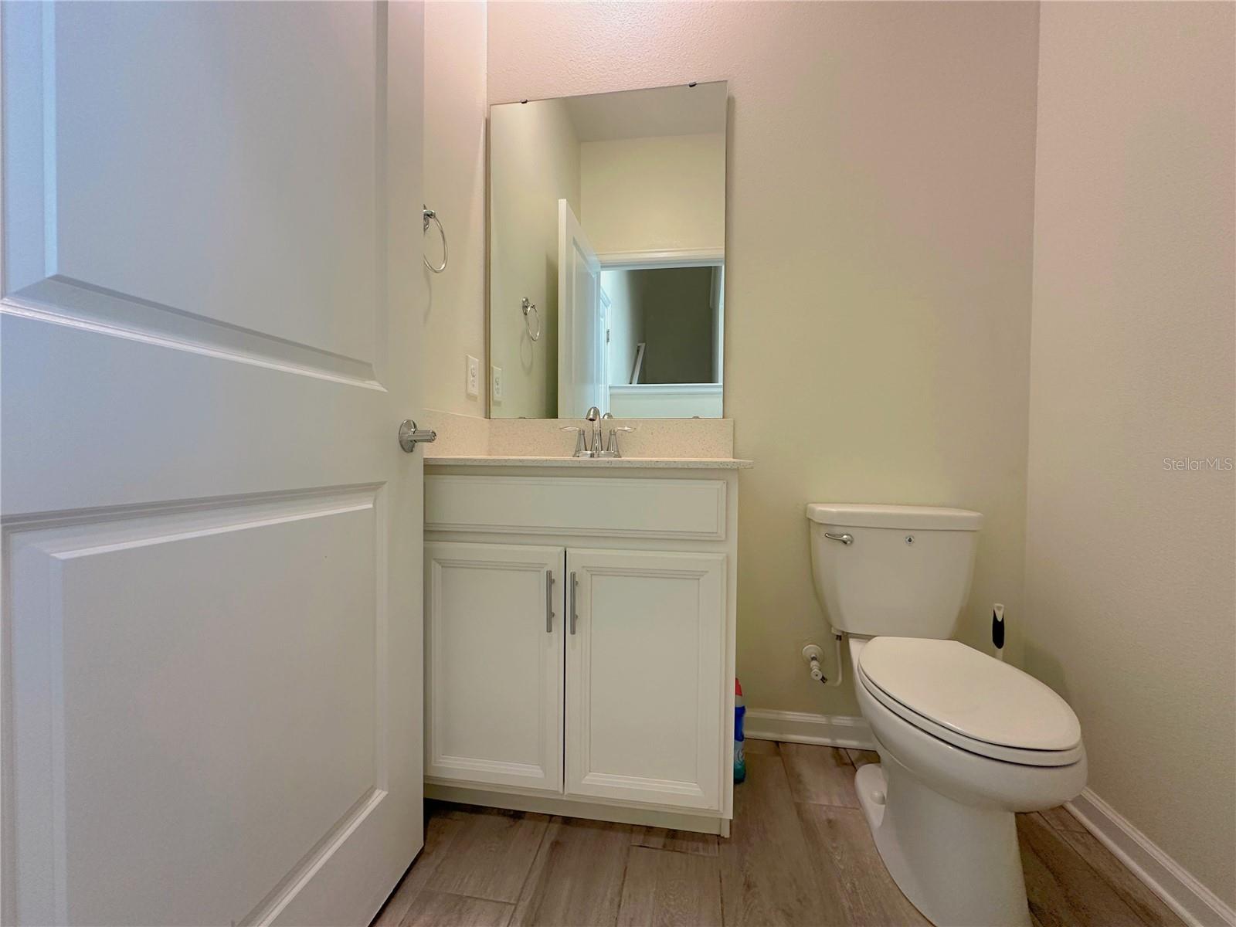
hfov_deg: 102.1
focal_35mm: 14
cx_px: 618
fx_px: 500
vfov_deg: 85.7
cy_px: 464
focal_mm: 2.22
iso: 250
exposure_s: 1/120
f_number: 2.2
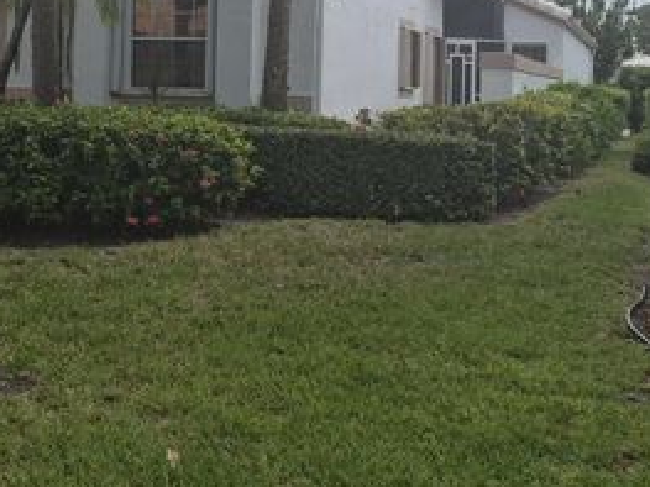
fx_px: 1051
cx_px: 168
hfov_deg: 33.7
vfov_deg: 25.4
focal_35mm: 56
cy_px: 67
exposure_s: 1/7232
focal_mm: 5.4
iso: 80
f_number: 1.8
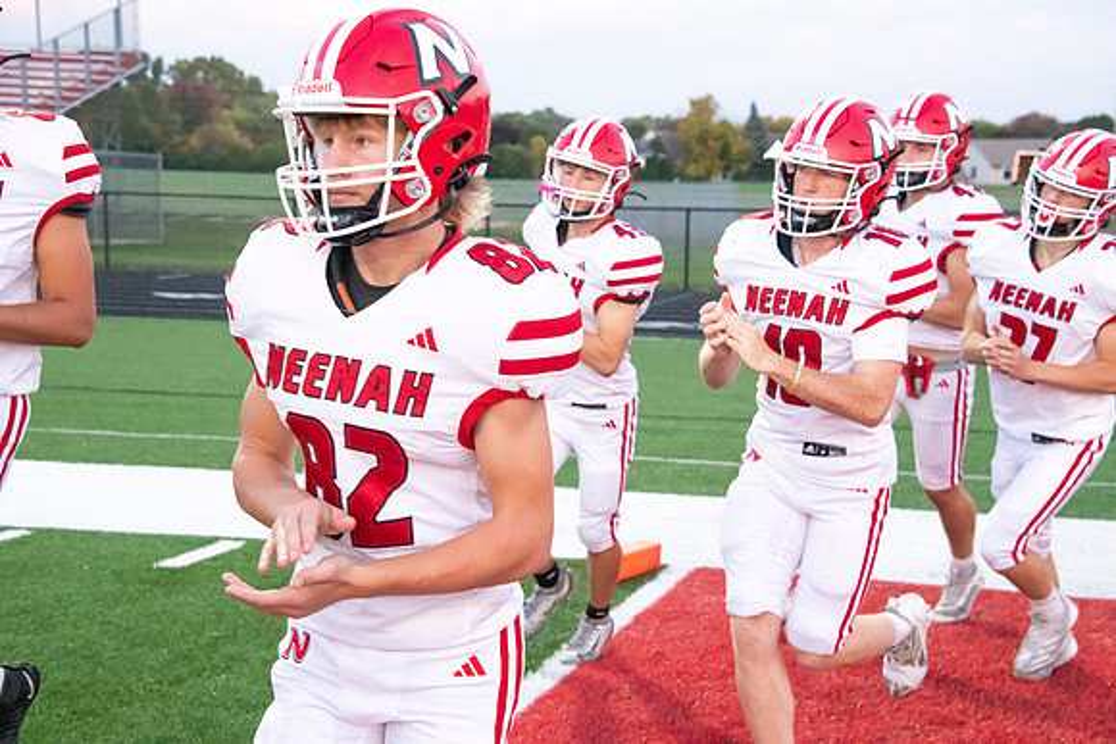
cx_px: 558
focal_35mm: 68
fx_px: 2108
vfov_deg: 20.0
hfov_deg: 29.6
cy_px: 372
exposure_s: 1/640
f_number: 7.1
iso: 10000
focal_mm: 68
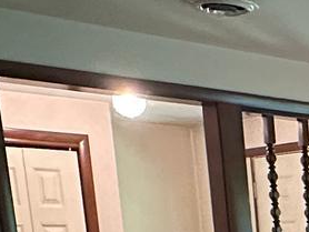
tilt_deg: -12.3
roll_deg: +1.5
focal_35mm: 103
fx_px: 920
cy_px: 442
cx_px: 564
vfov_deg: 12.8
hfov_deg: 16.0
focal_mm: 2.22
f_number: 2.2
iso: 640
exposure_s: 1/60
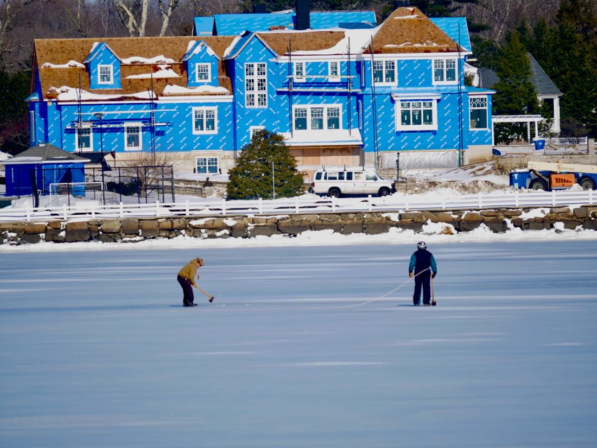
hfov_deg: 3.7
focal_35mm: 538
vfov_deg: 2.8
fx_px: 9283
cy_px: 224
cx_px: 298
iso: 200
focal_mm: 269
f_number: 5.5
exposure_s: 1/800
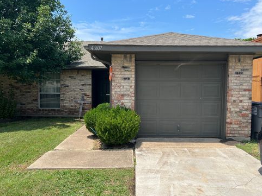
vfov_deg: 51.4
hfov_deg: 65.3
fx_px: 204
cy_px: 97
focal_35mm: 27
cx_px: 135
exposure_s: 1/3460
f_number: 1.5
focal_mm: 5.7
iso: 50
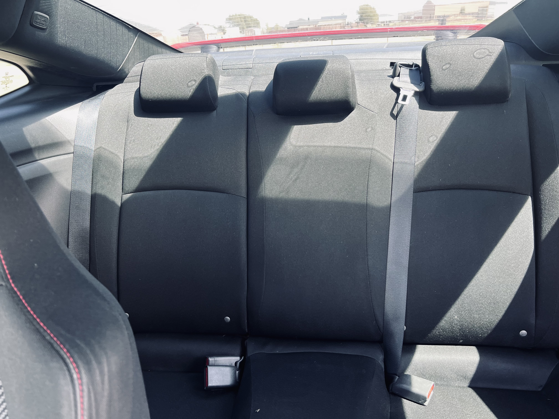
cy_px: 210
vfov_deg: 53.1
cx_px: 280
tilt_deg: -23.2
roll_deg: +5.0
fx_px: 420
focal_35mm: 26
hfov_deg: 67.3
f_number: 1.5
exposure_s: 1/108
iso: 125
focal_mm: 5.7
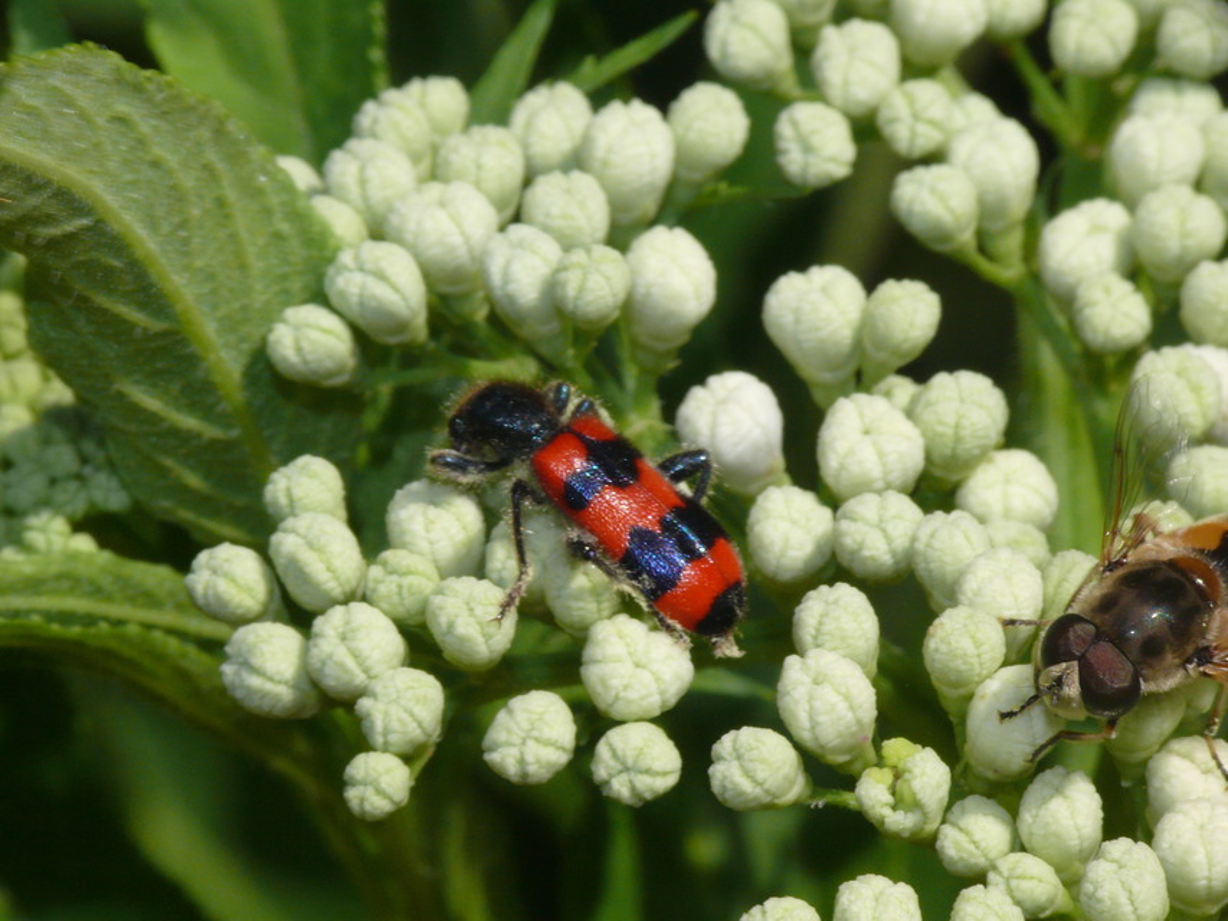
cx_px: 614
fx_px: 6457
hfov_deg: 10.9
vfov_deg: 8.2
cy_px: 460
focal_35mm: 182
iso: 200
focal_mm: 38.5
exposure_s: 1/400
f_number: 11
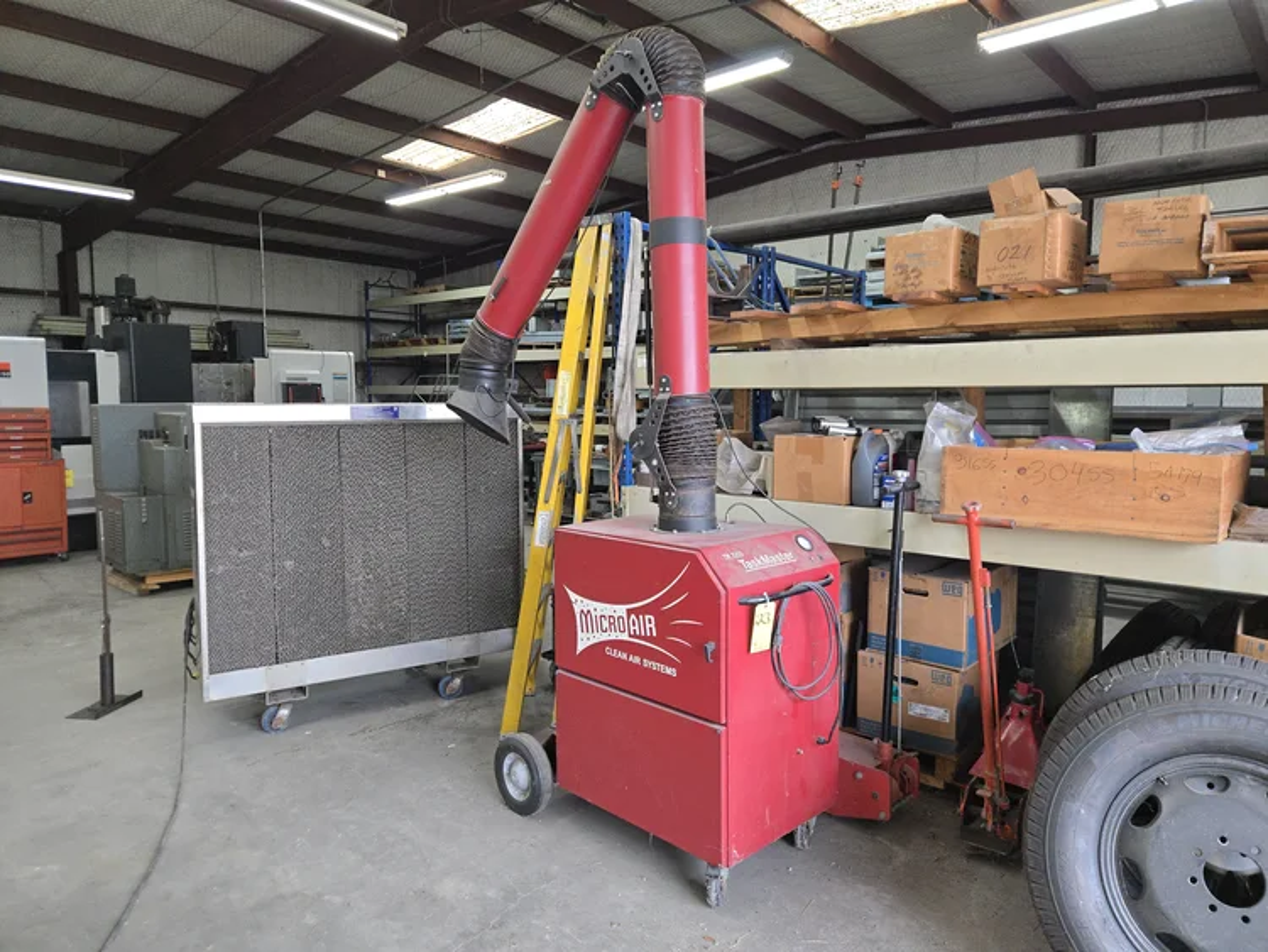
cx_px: 634
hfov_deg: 73.9
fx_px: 843
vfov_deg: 58.9
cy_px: 476
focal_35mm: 23
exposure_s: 1/120
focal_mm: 5.4
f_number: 1.8
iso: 160
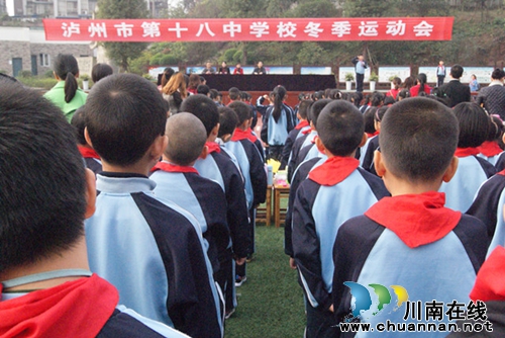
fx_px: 547
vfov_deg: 34.3
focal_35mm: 39
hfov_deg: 49.5
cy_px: 169
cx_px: 252
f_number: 9
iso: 3200
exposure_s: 1/500
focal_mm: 26
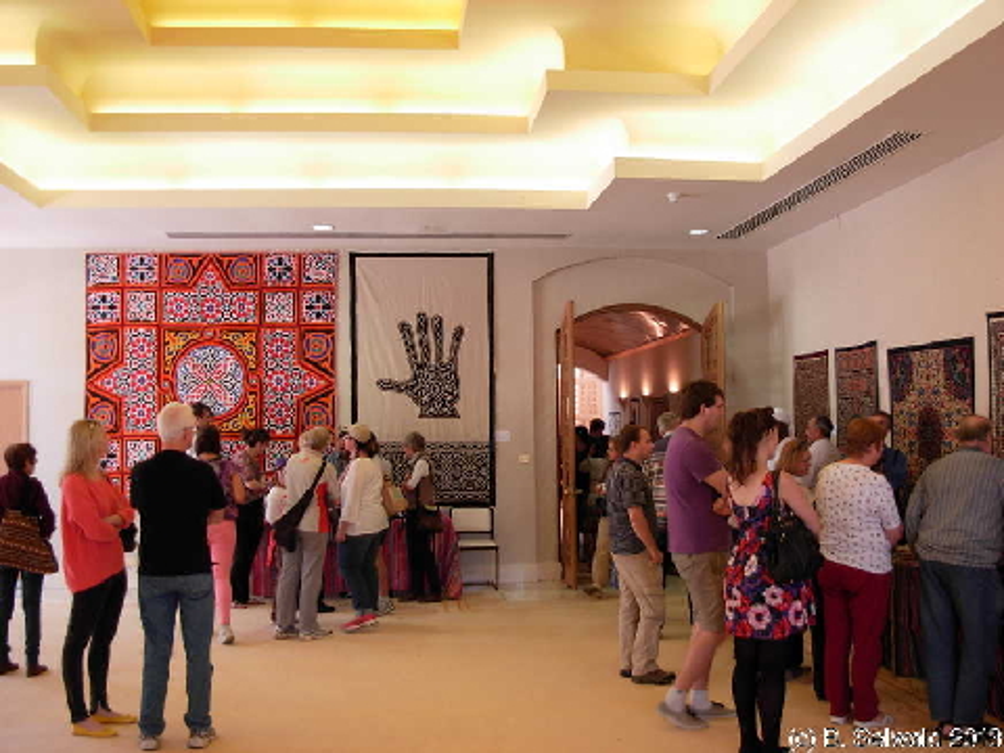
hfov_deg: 49.0
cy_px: 376
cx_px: 502
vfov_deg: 37.7
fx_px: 1102
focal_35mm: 38
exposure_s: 1/26.9
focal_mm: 6.3
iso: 79
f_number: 2.9
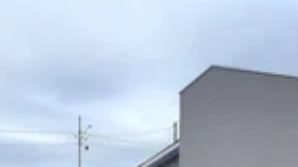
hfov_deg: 54.0
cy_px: 236
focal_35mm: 37
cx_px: 145
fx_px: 292
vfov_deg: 25.6
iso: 50
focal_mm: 1.74
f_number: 2.2
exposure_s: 1/1316
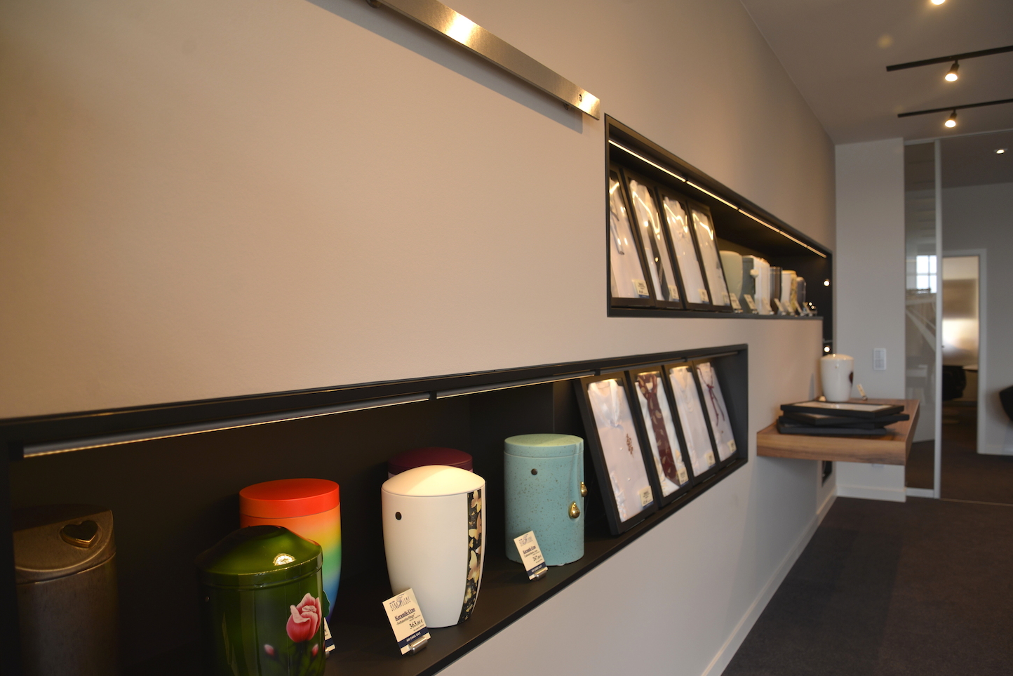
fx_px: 703
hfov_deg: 71.5
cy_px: 351
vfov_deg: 51.3
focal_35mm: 25
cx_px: 524
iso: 450
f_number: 4
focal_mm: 24
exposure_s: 1/60
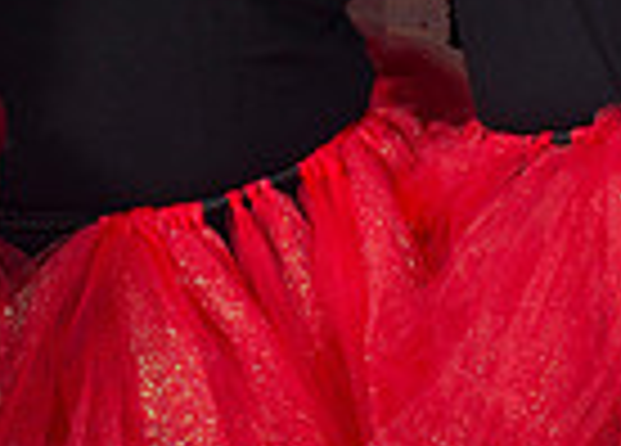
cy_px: -391
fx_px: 3992
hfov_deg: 8.9
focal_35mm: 226
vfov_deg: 6.2
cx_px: 120
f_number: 9
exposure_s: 1/125
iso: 640
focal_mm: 50
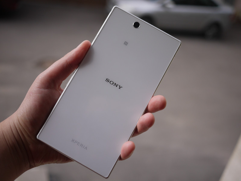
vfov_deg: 36.0
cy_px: 90
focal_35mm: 40
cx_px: 120
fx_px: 278
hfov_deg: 46.8
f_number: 1.8
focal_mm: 20
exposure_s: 1/1600
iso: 100
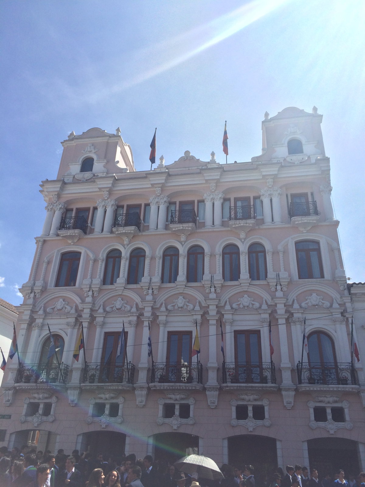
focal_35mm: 29
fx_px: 408
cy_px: 244
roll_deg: -0.5
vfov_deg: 61.7
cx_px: 182
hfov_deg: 48.2
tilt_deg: +28.3
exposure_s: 1/1953
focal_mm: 4.15
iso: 32
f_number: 2.2
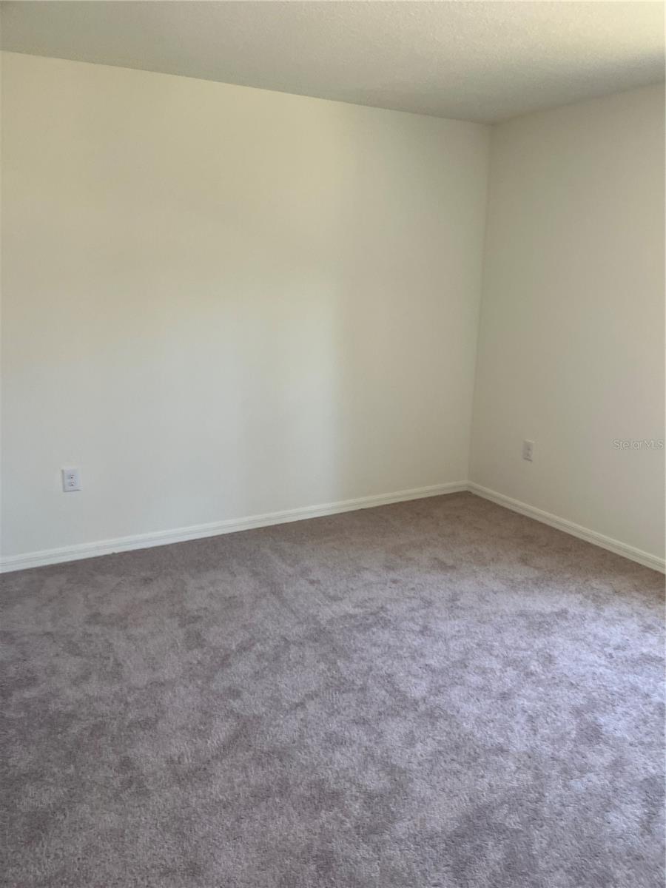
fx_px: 667
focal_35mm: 26
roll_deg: -0.7
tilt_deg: -14.8
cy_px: 444
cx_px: 333
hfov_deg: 53.1
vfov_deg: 67.3
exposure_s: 1/109
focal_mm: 5.1
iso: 125
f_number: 1.6
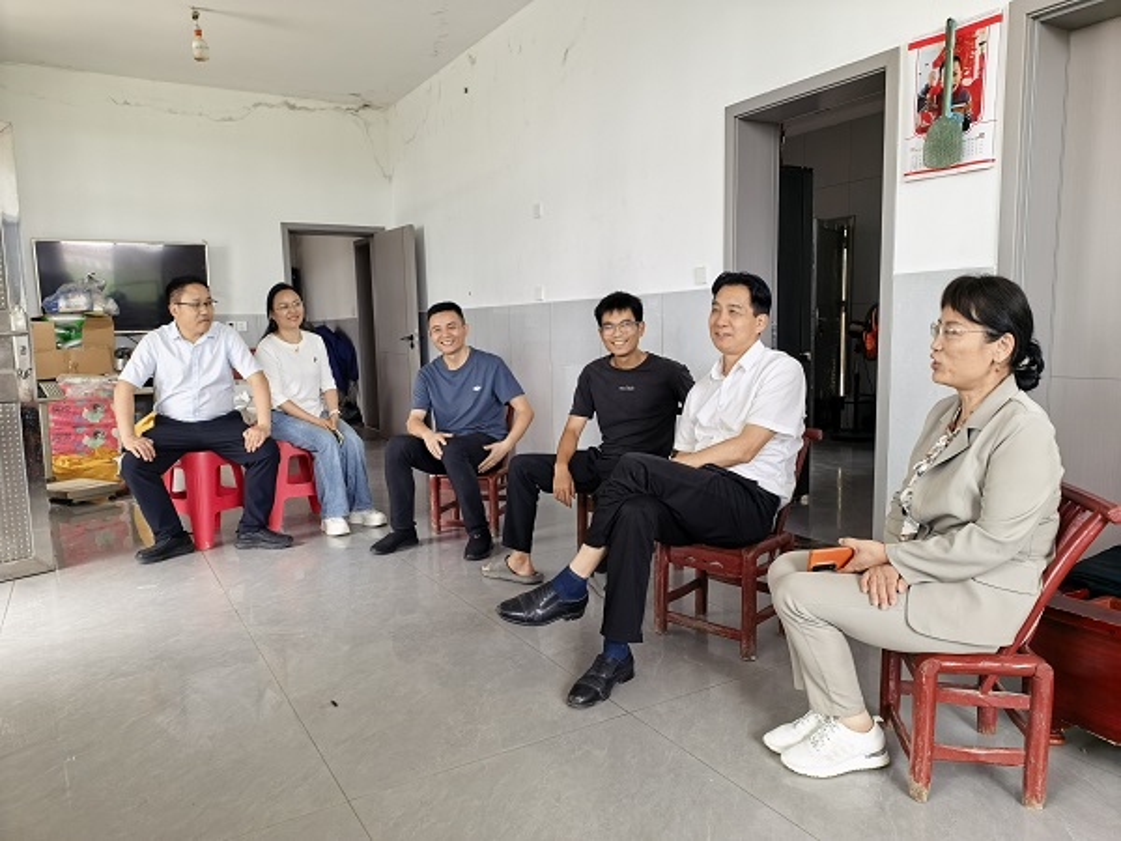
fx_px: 777
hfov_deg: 71.6
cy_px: 420
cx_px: 560
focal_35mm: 24
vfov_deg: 56.8
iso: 100
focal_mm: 6.98
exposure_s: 1/50
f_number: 4
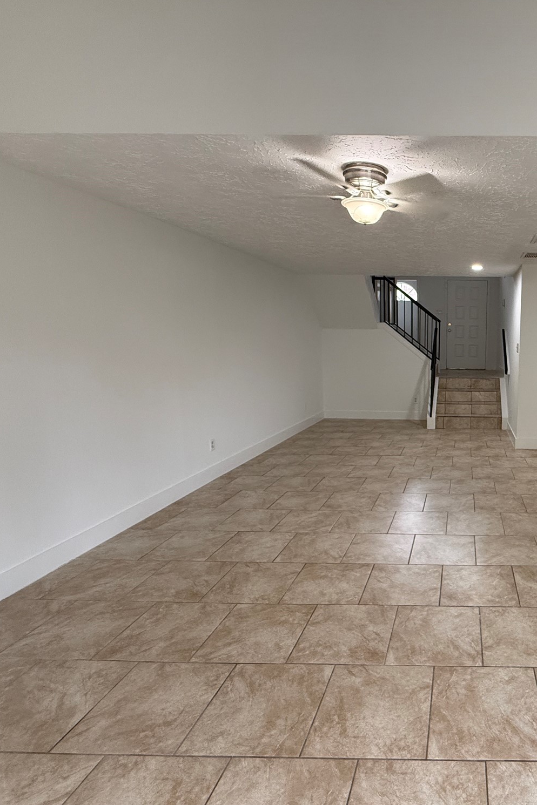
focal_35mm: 20
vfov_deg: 84.0
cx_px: 460
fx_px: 447
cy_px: 408
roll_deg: -0.8
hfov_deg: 55.5
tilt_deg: -8.4
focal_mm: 2.22
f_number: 2.2
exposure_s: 1/120
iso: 400
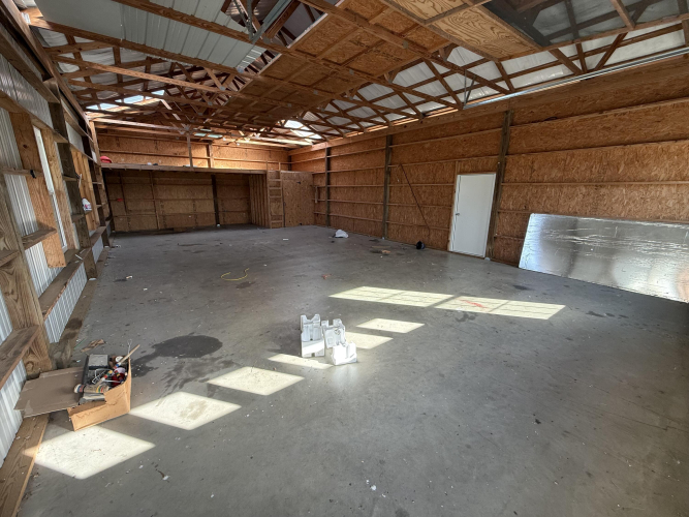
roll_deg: -0.4
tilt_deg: -13.8
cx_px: 344
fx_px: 279
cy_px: 258
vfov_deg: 85.7
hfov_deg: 102.1
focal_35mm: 14
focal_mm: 2.22
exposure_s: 1/99
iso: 100
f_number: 2.2
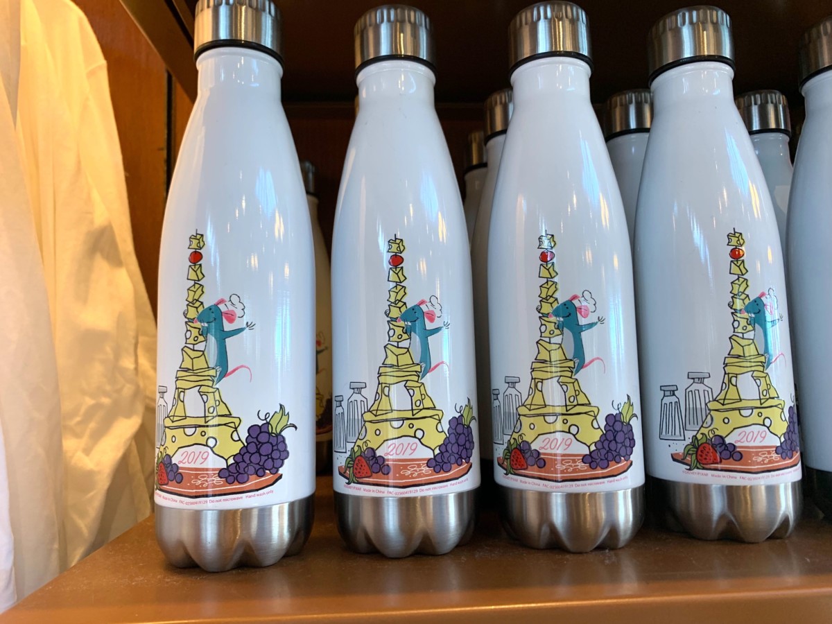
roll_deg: +0.1
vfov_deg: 53.1
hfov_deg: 67.3
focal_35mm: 26
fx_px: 625
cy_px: 312
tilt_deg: +4.6
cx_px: 416
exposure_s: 1/60
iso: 100
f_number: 1.8
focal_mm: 4.25
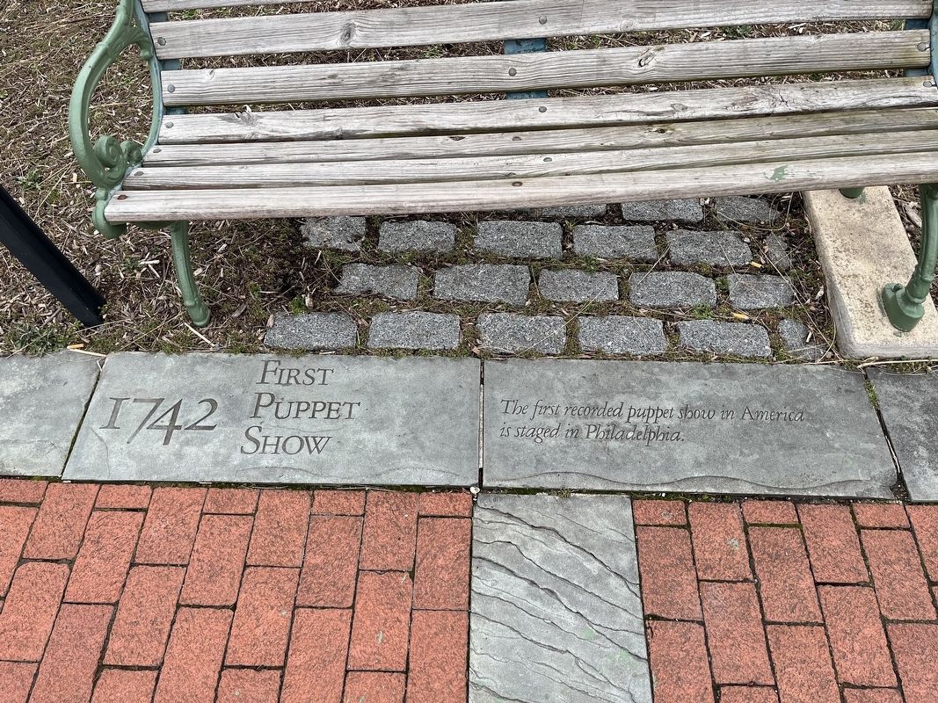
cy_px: 352
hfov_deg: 67.3
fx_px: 704
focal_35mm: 26
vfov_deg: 53.1
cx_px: 469
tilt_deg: -54.8
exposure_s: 1/419
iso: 50
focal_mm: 5.1
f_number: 1.6
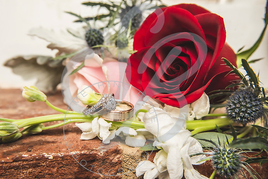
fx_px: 261
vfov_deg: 37.9
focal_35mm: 35
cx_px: 134
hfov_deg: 54.4
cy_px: 90
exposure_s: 1/125
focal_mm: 35
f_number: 9
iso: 500
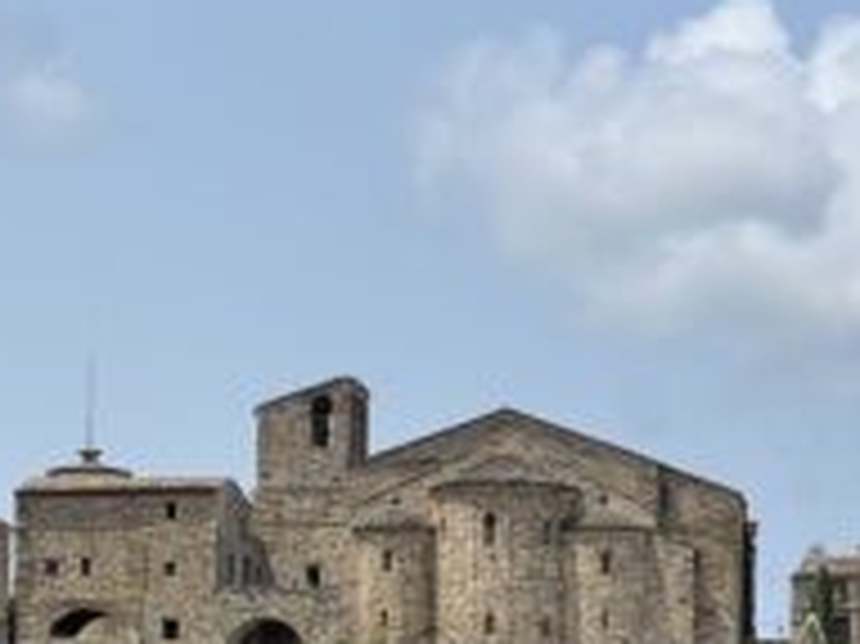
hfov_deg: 12.3
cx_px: 405
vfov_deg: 9.2
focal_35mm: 161
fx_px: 3997
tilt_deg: +6.6
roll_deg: -0.3
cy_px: 617
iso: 32
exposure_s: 1/1623
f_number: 2.8
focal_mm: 9
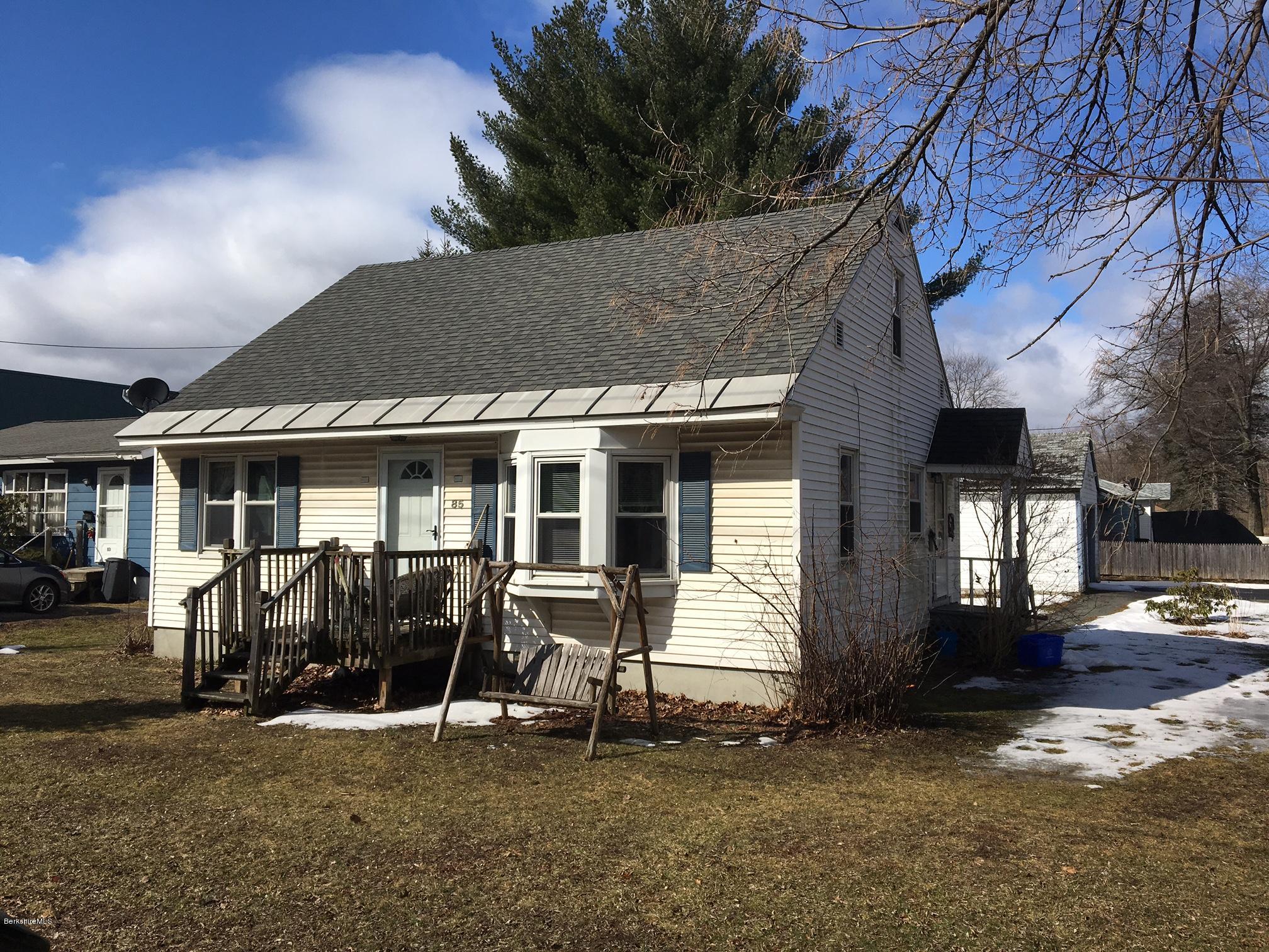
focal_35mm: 29
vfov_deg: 48.2
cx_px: 634
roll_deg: +0.4
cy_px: 476
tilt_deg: +3.0
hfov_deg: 61.7
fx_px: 1063
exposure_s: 1/2959
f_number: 2.2
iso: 25
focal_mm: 4.15
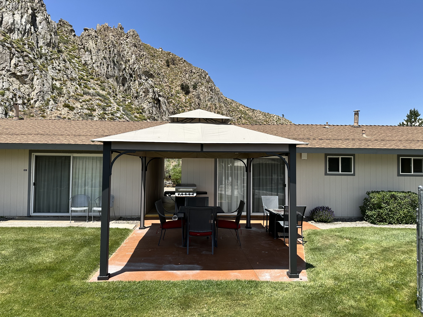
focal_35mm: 24
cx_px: 212
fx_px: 293
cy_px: 158
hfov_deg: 71.6
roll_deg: -1.2
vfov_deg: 56.8
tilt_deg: +2.5
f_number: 1.78
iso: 80
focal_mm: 6.86
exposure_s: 1/4184
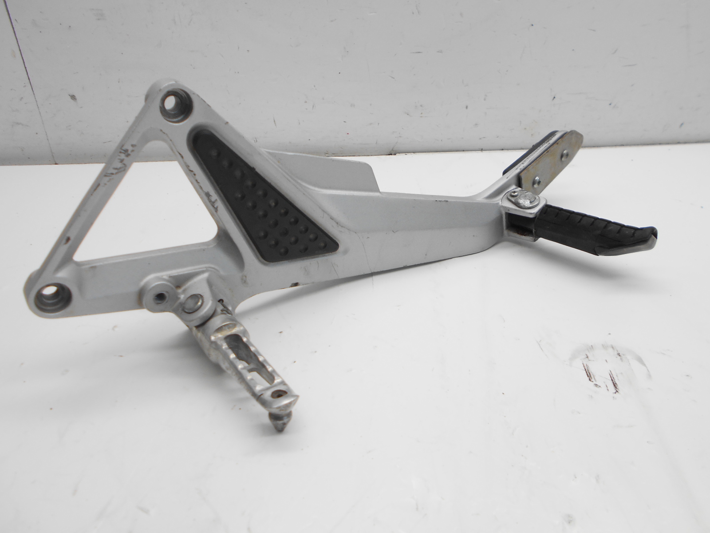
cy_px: 266
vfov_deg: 53.1
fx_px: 533
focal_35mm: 26
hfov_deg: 67.3
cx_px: 355
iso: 80
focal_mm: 4.6
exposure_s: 1/60
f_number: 3.2
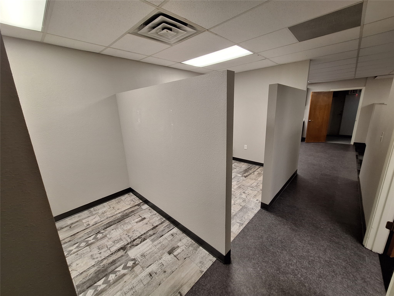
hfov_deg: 106.2
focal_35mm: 13
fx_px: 148
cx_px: 197
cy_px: 148
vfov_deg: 89.9
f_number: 2.2
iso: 80
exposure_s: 1/40
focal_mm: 1.74
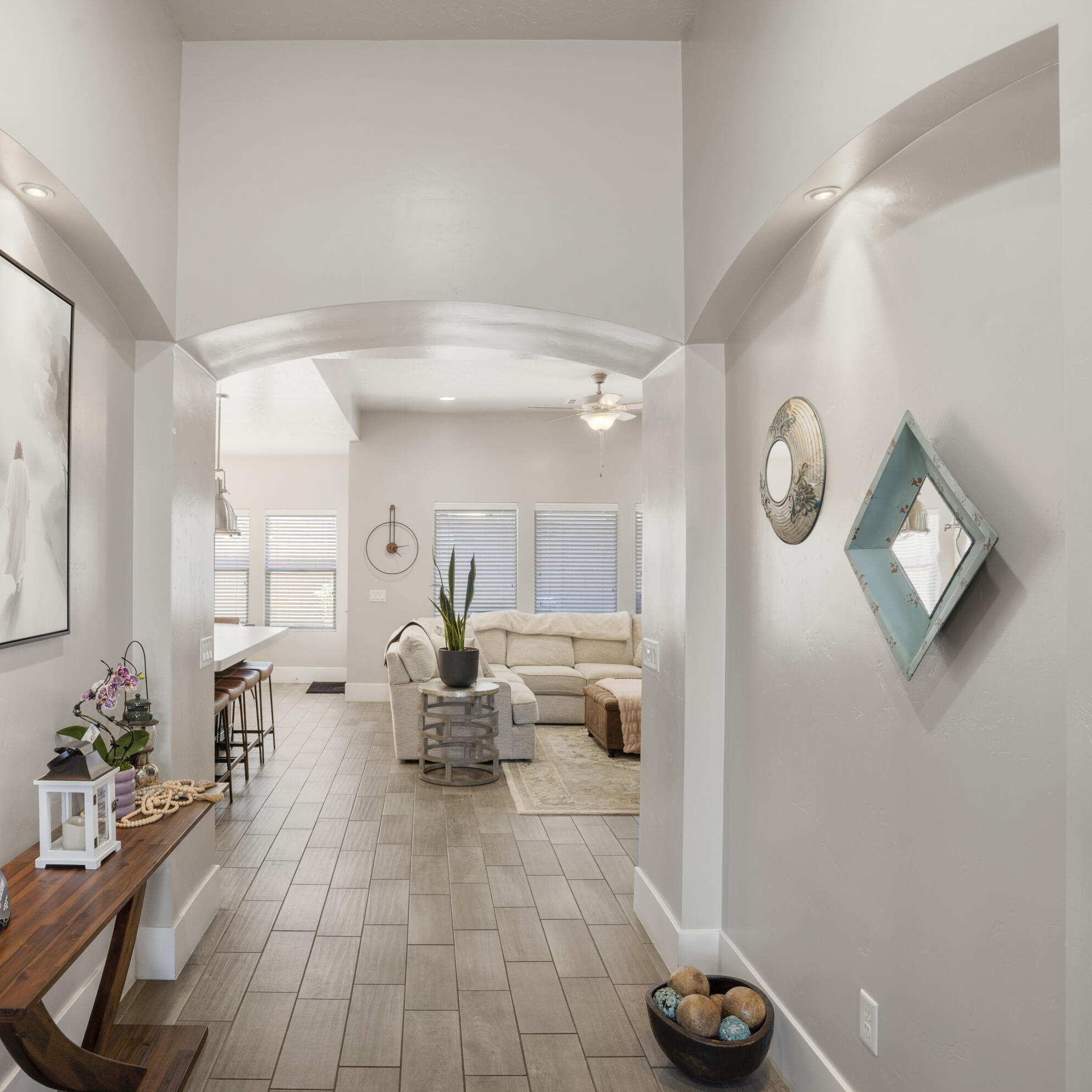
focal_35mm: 23
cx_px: 437
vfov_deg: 67.3
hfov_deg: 66.6
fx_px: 821
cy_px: 547
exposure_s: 1/6
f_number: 9
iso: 250
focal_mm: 18
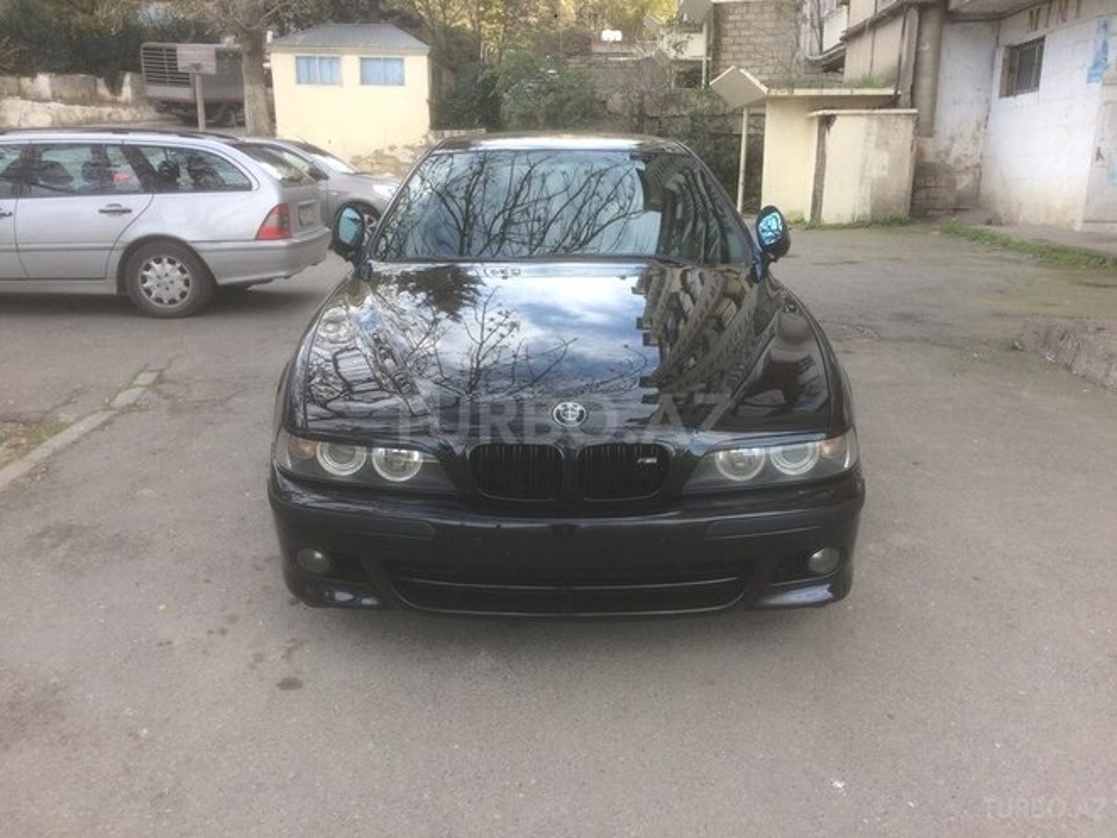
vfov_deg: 48.2
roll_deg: -0.5
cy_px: 419
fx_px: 936
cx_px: 558
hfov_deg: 61.7
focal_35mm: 29
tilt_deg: -14.2
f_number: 2.2
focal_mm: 4.15
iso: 32
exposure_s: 1/230
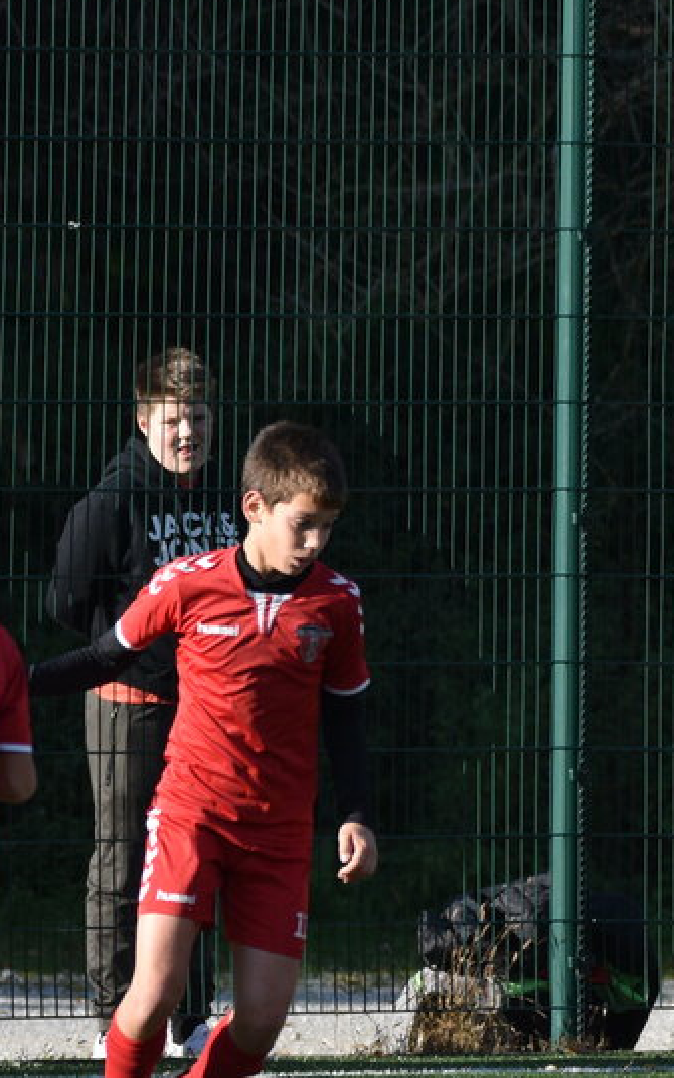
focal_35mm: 1113
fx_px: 32711
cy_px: 798
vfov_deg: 1.9
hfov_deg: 1.2
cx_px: 201
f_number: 5.6
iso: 400
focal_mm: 260
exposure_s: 1/1600
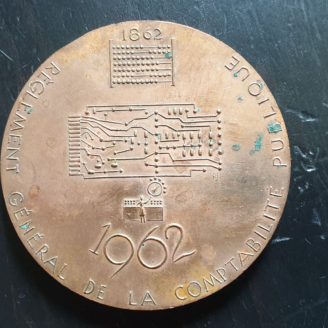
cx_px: 135
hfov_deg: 52.2
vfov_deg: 52.5
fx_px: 332
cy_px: 163
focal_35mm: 31
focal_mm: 4.3
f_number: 2.4
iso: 250
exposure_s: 1/34
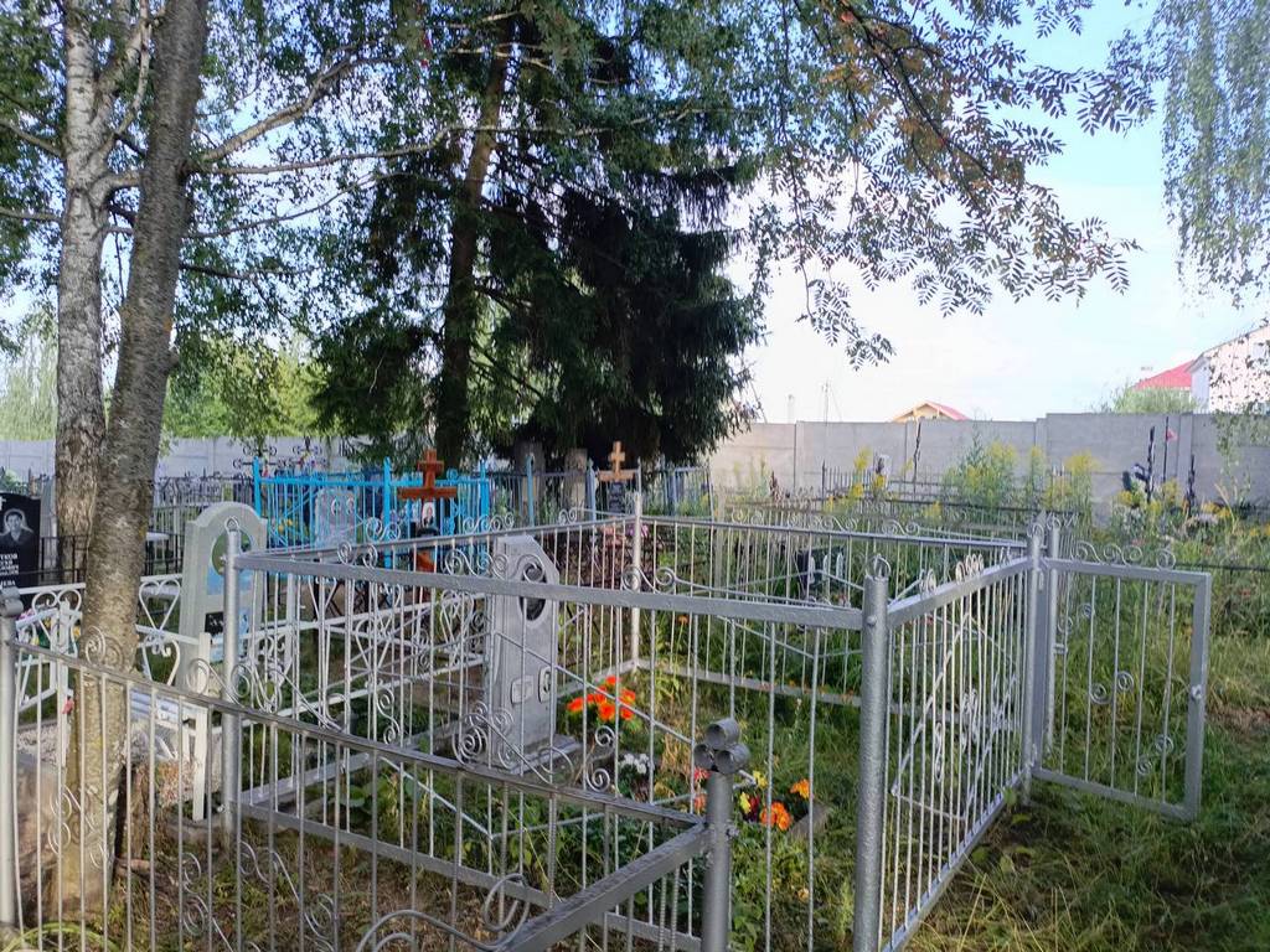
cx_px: 635
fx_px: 917
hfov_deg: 69.4
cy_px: 476
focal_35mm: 25
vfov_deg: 54.9
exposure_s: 1/107
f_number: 1.69
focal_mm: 4.76
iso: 104
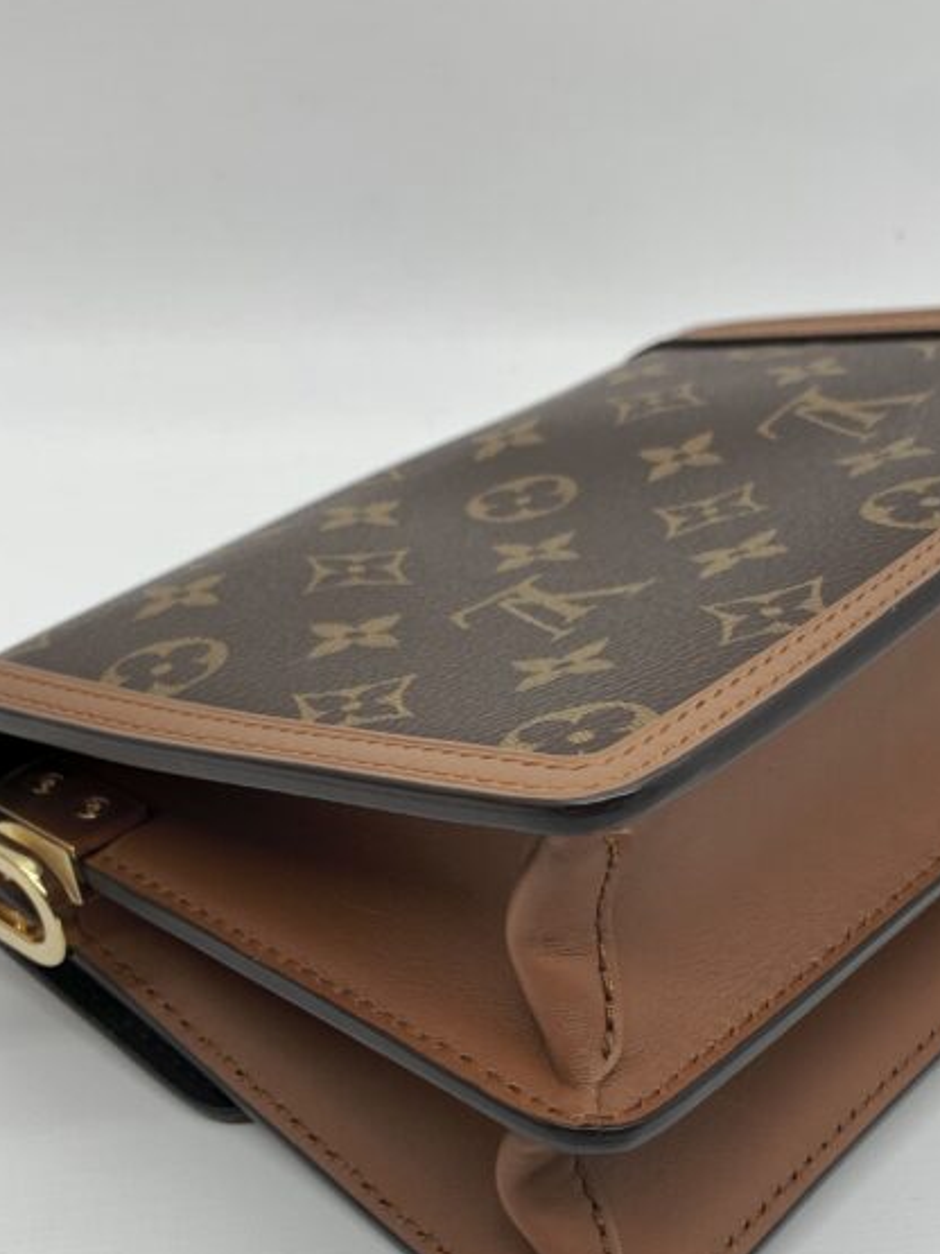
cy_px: 872
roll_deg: -2.8
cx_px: 569
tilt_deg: -37.7
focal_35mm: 48
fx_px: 1739
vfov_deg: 39.0
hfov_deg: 30.2
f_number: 1.8
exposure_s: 1/100
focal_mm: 4.25
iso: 32
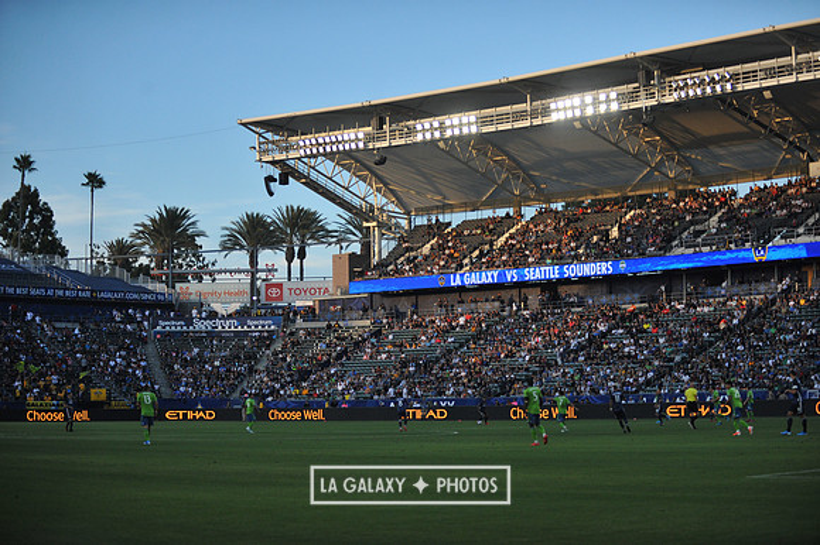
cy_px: 272
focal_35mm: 70
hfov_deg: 28.9
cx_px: 410
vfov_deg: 19.4
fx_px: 1593
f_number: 2.8
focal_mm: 70
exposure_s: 1/6400
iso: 1600
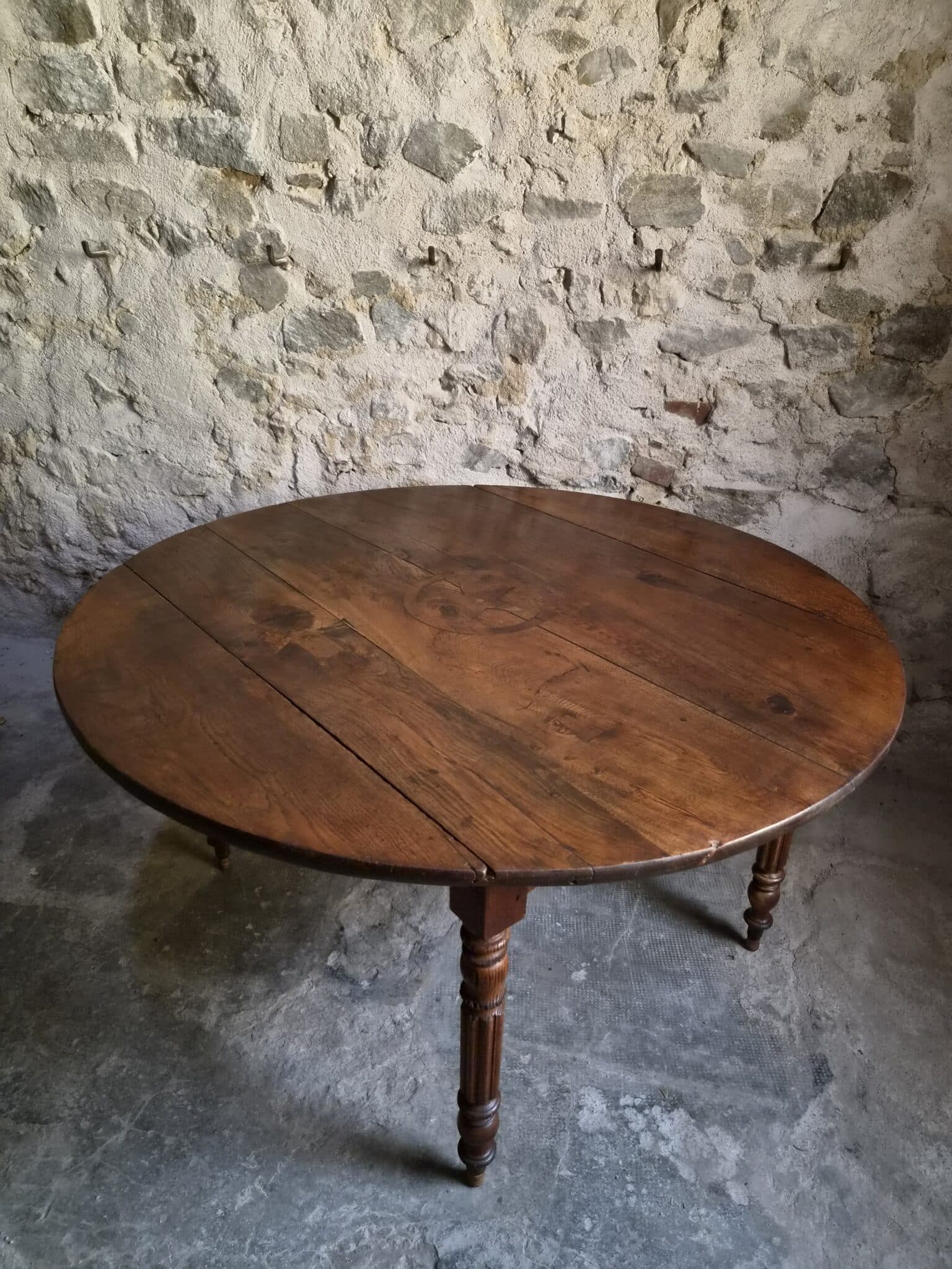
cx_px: 476
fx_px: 843
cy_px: 634
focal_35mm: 23
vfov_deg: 73.9
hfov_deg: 58.9
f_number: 1.8
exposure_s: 1/100
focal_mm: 5.4
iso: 2500
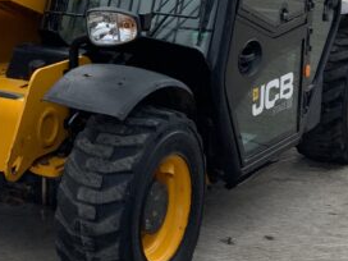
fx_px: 1096
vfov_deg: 13.5
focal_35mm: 109
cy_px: 41
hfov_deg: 17.6
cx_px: 3
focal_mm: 3
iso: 16
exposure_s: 1/912
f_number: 1.8
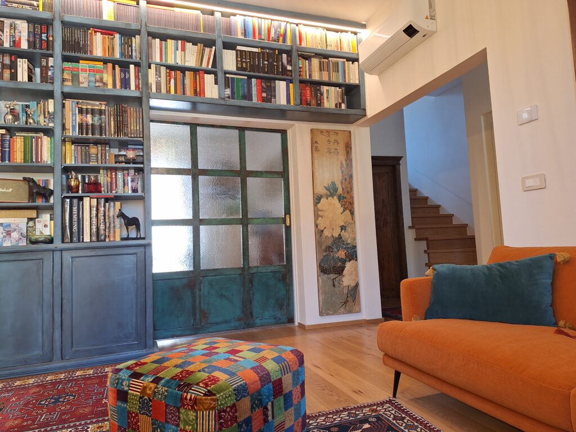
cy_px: 216
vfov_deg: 58.9
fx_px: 383
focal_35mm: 23
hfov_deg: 73.9
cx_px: 288
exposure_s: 1/40
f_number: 1.8
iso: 80
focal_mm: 5.54
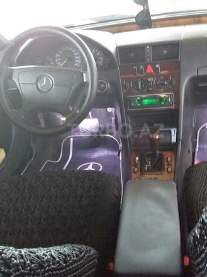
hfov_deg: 40.6
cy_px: 131
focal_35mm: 35
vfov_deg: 52.6
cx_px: 116
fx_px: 279
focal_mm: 3.3
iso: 320
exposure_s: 1/17
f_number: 2.2
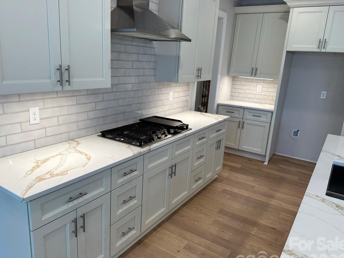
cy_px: 129
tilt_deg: -13.1
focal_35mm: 27
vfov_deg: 51.4
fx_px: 268
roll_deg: -3.4
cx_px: 156
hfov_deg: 65.2
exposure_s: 1/120
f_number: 1.78
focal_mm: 6.86
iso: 80
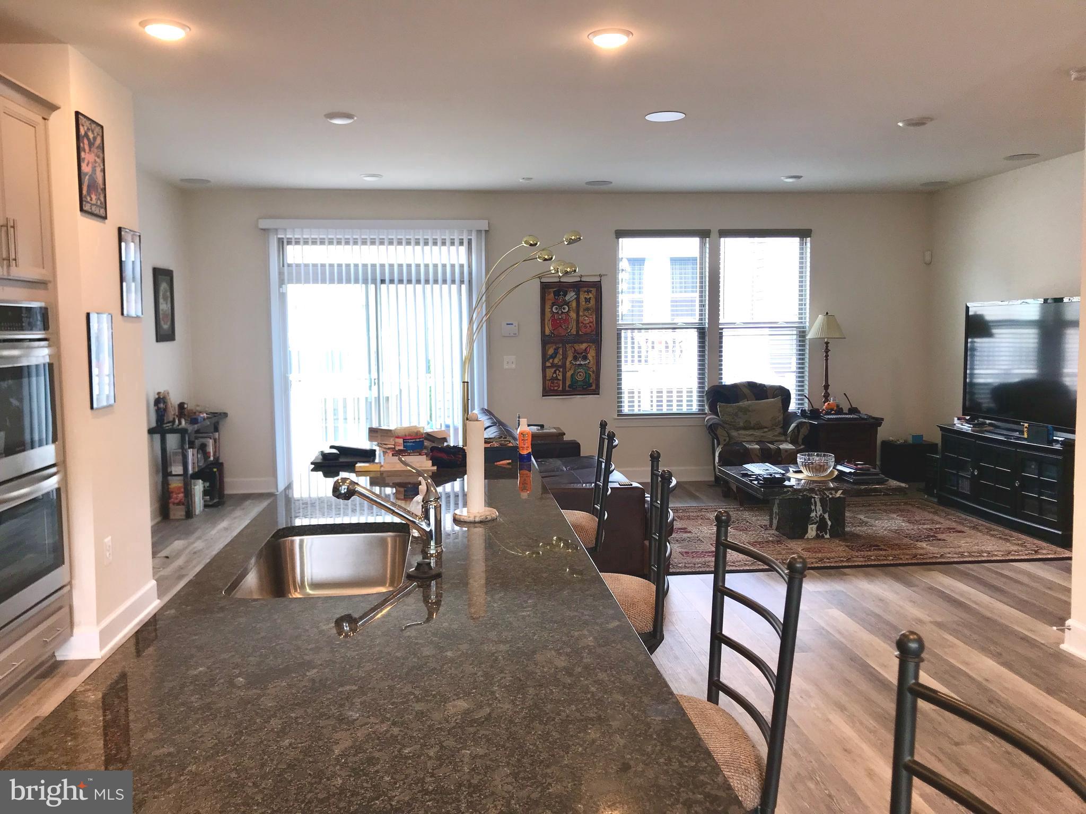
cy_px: 407
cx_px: 543
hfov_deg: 63.4
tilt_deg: -5.1
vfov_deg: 49.7
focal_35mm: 28
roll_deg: -0.1
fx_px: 878
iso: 20
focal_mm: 3.99
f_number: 1.8
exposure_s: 1/40
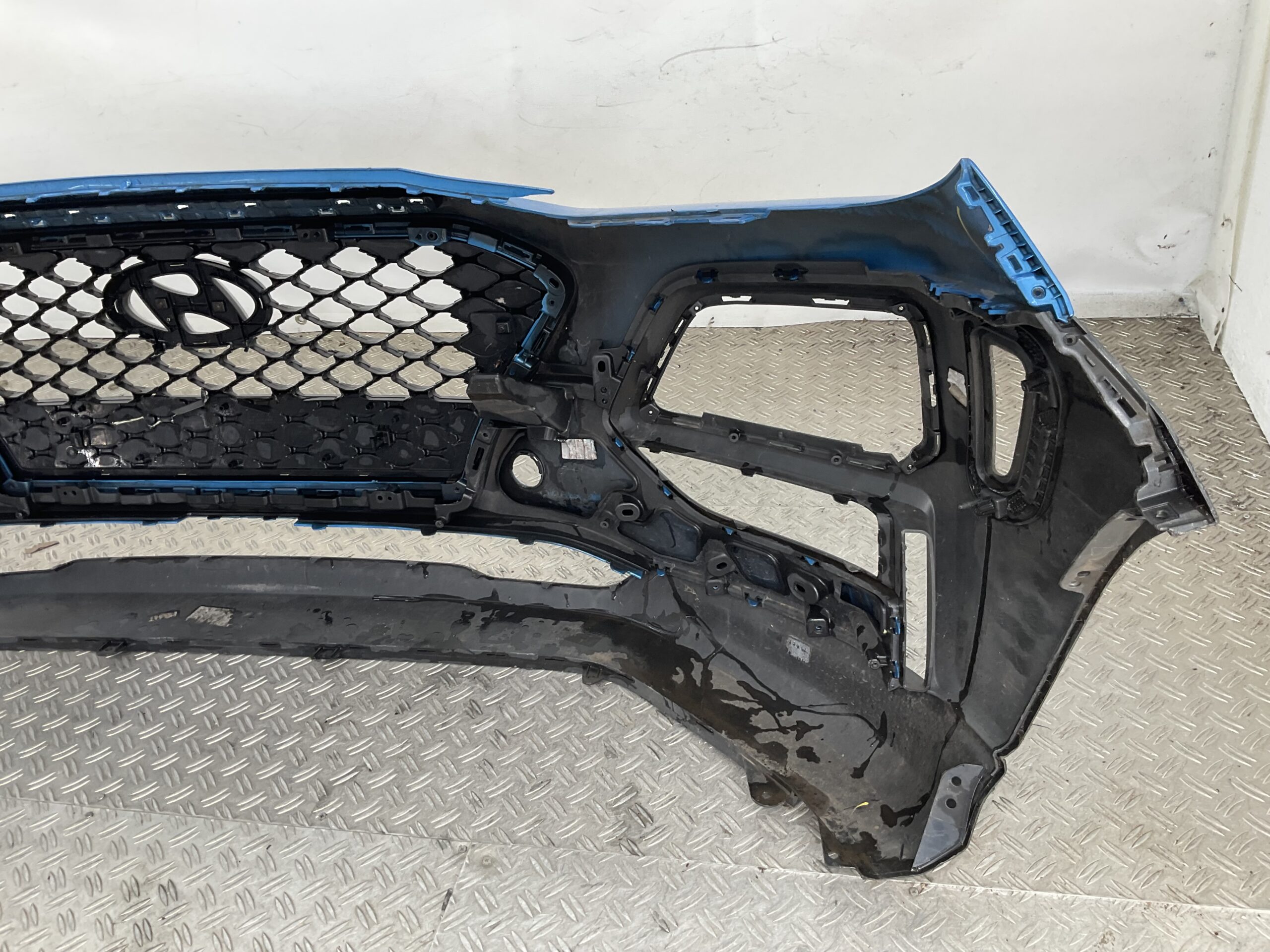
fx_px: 1064
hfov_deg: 61.7
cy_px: 476
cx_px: 635
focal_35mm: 29
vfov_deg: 48.2
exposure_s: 1/100
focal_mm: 3
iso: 20
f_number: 1.8
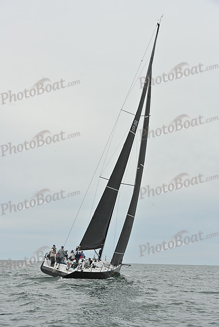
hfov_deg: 19.5
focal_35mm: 70
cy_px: 164
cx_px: 110
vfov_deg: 28.8
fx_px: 638
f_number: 8
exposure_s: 1/1250
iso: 320
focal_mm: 70
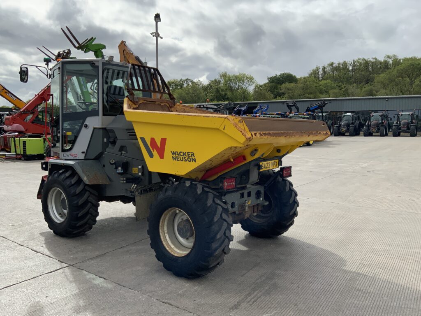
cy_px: 158
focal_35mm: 29
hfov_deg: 61.7
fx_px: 353
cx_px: 210
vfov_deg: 48.2
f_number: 1.8
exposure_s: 1/2801
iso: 20
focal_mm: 3
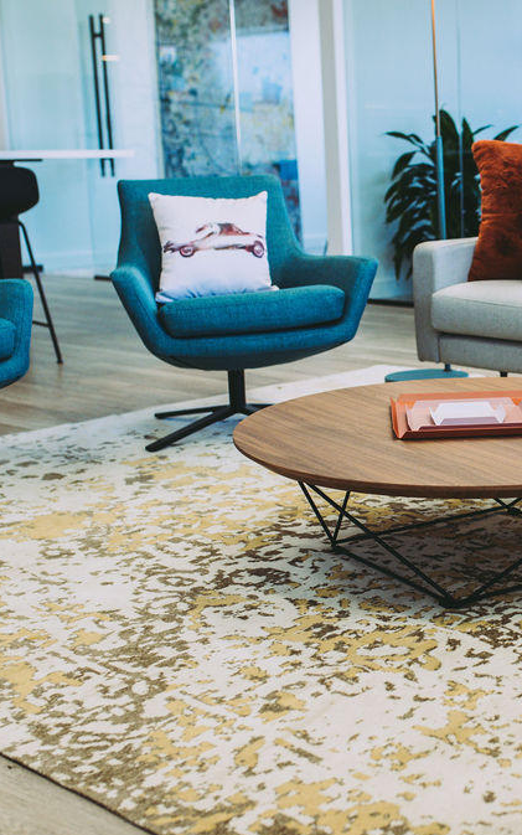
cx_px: 490
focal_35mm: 58
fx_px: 1319
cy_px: 406
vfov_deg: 35.1
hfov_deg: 21.8
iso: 500
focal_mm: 35
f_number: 3.2
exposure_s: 1/320
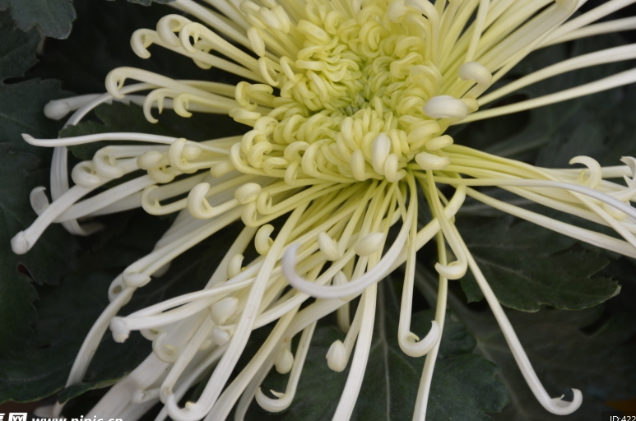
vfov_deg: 6.6
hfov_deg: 9.9
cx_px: 370
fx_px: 3679
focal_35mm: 209
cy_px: 157
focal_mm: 105
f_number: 5.6
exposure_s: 1/250
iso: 160
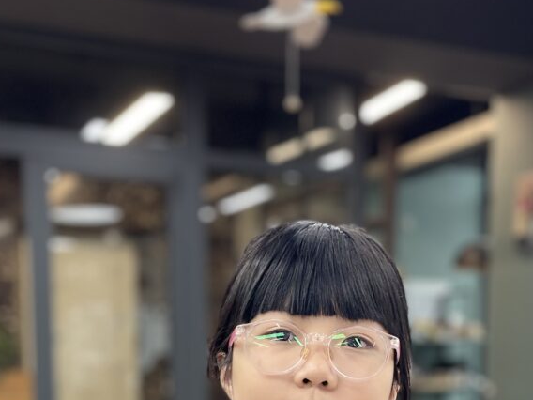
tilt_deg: -6.9
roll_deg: +0.1
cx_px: 312
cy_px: 478
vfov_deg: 22.2
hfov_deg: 31.6
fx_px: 939
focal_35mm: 61
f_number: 1.6
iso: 80
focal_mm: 4.2
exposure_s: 1/100
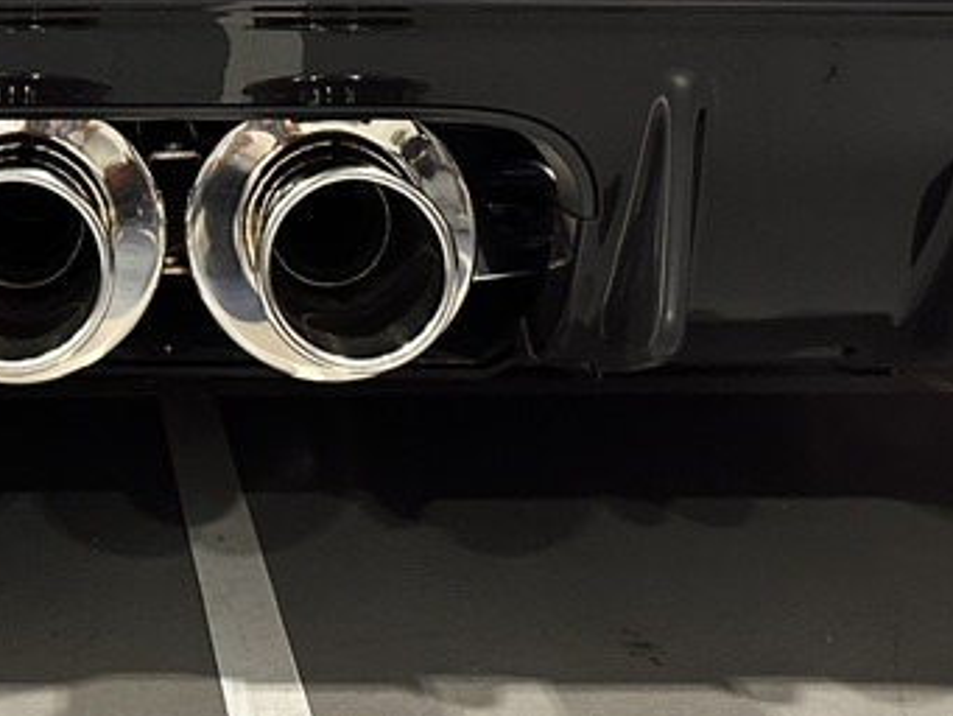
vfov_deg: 15.3
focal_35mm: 90
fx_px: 2479
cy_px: -316
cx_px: 89
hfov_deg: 21.3
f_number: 1.78
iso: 250
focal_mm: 6.86
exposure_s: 1/60
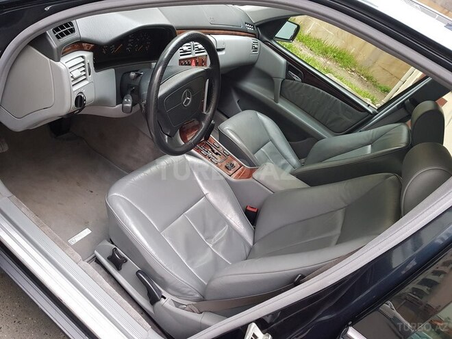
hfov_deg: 67.3
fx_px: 339
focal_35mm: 26
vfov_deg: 53.1
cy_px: 170
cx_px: 226
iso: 200
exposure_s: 1/50
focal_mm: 4.2
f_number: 1.7
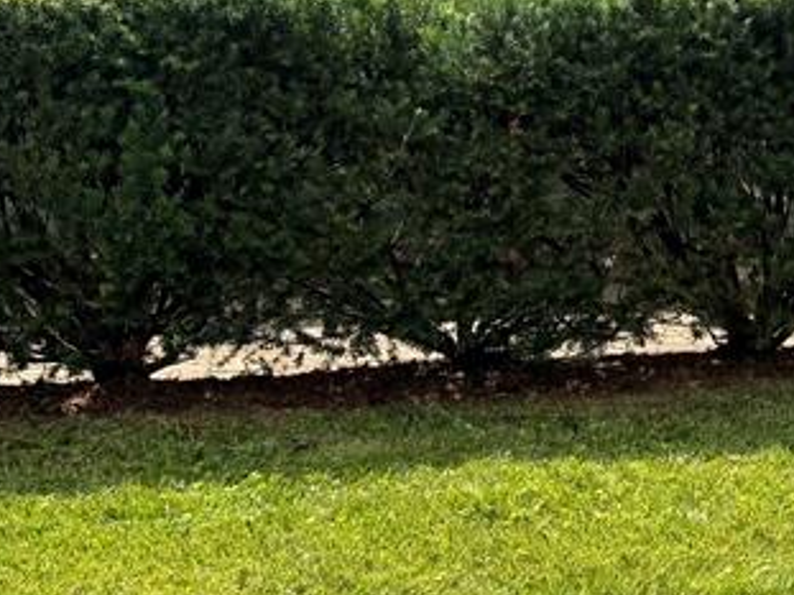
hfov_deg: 23.3
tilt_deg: -11.5
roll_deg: -0.4
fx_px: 1811
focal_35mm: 79
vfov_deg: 18.6
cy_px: 401
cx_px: 858
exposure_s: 1/2611
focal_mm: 6.76
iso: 80
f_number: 1.78
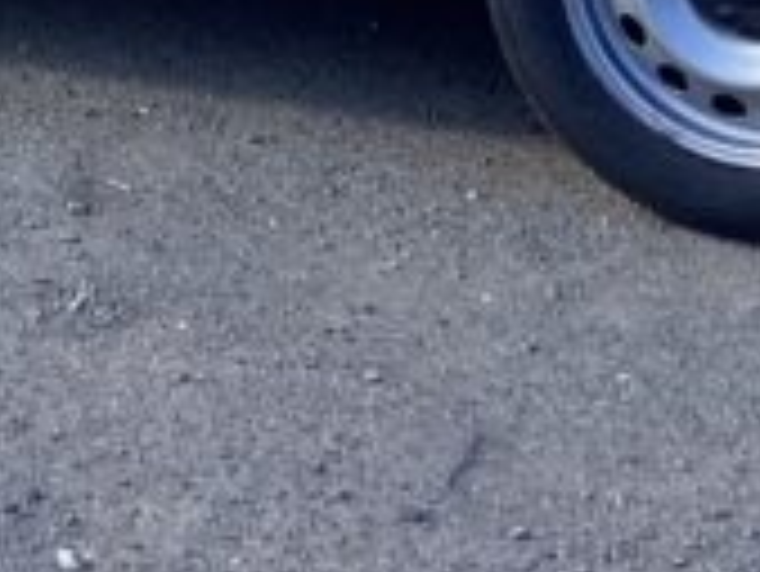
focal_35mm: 146
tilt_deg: -11.2
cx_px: 117
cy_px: -435
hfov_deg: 13.4
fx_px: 3208
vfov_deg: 9.7
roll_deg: -1.0
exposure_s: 1/617
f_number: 2.4
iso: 25
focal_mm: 3.3
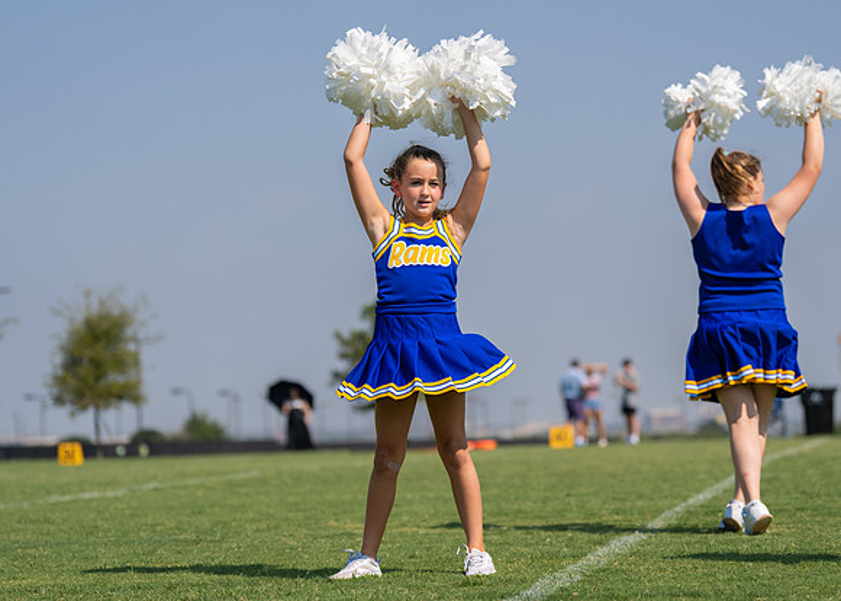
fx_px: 2803
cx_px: 448
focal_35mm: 117
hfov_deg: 17.1
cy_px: 301
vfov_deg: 12.2
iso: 100
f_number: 2.8
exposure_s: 1/2500
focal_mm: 95
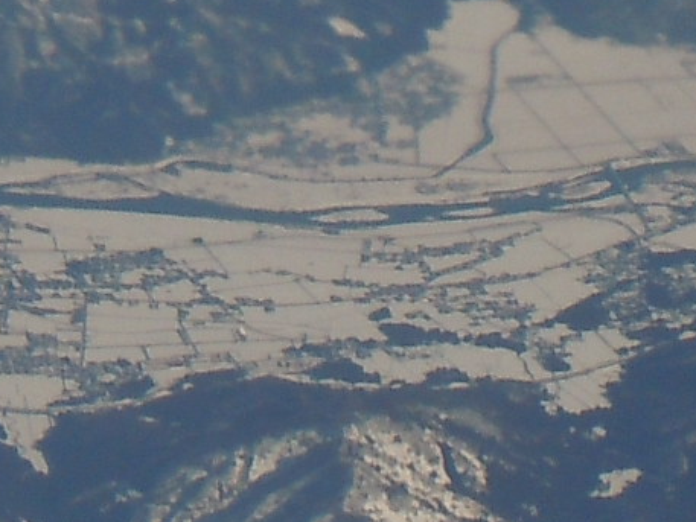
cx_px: 366
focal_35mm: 437
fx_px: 8789
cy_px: -513
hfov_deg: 4.5
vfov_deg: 3.4
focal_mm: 13.9
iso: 100
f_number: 8.6
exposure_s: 1/320
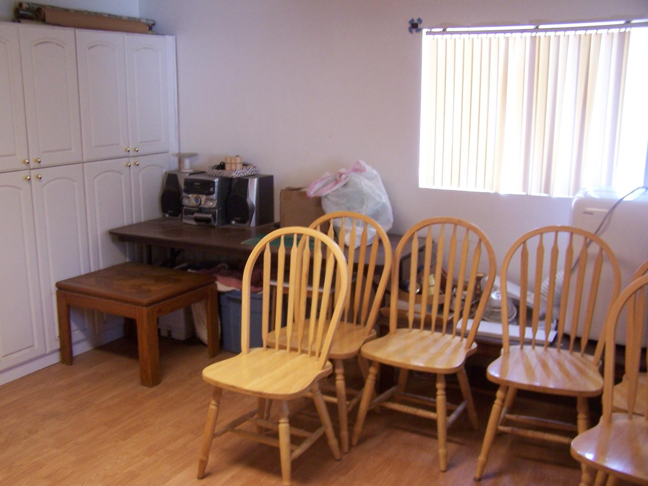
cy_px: 243
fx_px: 711
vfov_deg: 37.7
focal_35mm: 38
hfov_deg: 49.0
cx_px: 324
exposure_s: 1/10
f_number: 2.8
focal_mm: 6.3
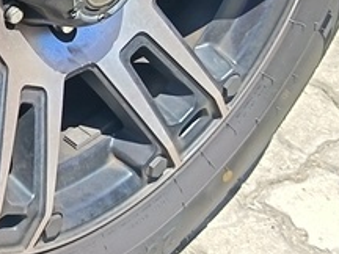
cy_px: -64
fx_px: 1116
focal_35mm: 114
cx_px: -19
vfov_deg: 12.6
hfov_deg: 16.8
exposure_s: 1/472
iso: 100
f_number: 1.75
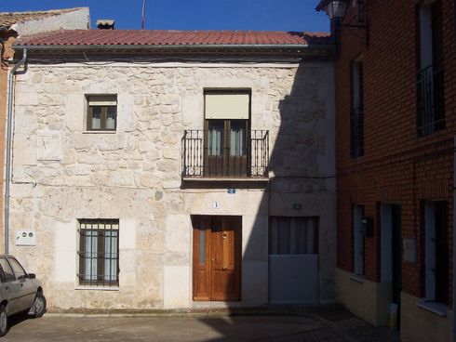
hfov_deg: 41.2
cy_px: 171
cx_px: 228
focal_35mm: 46
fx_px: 606
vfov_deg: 31.5
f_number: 5.6
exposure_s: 1/1000
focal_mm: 7
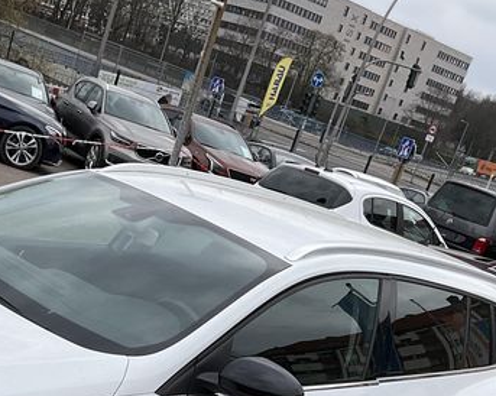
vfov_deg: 22.0
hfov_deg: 28.0
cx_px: 85
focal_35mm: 66
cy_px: 428
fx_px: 968
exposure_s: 1/422
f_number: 1.8
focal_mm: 3
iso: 25
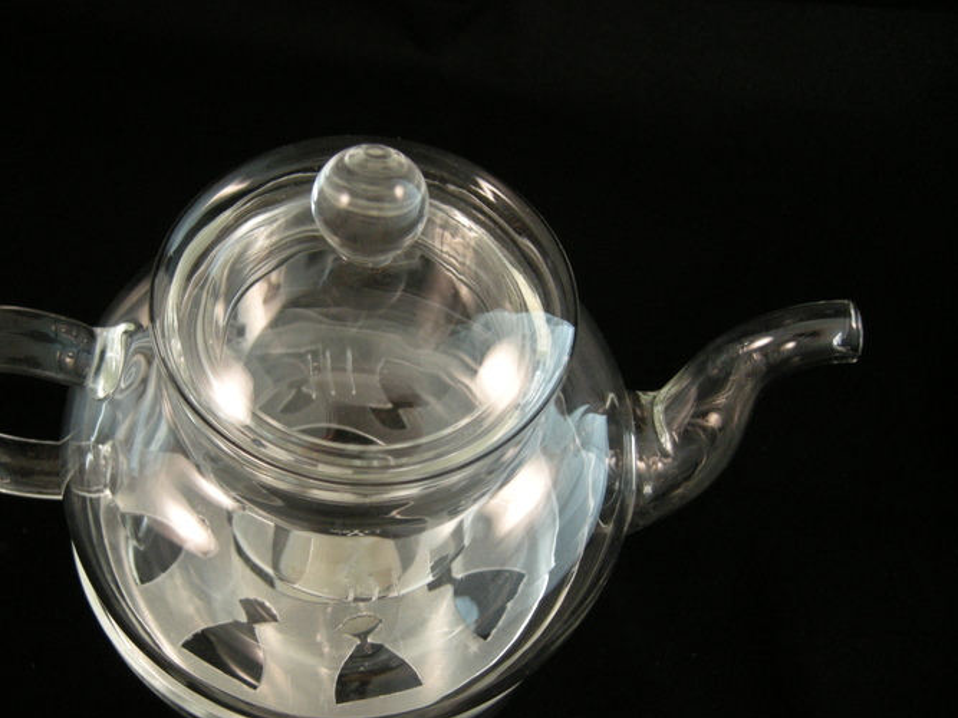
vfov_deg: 34.2
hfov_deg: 44.6
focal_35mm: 42
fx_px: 1162
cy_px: 429
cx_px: 391
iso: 214
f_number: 2.7
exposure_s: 1/61.2
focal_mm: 7.5
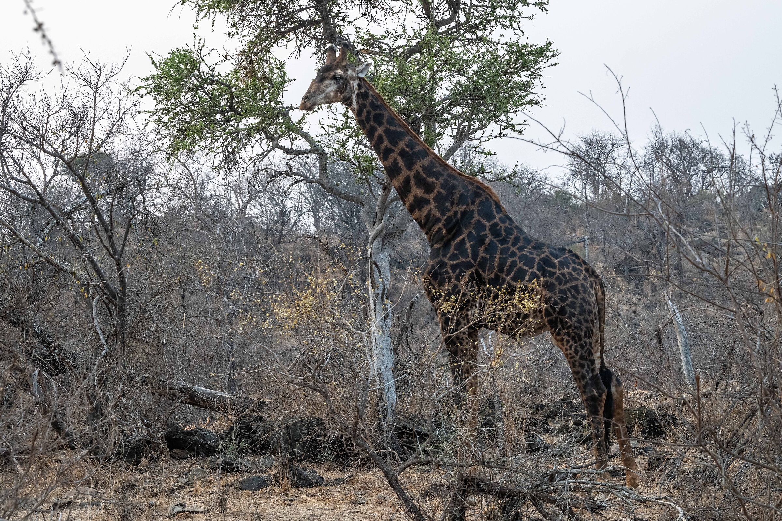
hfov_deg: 22.6
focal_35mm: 90
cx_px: 391
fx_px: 1955
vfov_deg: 15.2
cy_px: 260
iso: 2500
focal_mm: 90
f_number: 9
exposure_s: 1/125
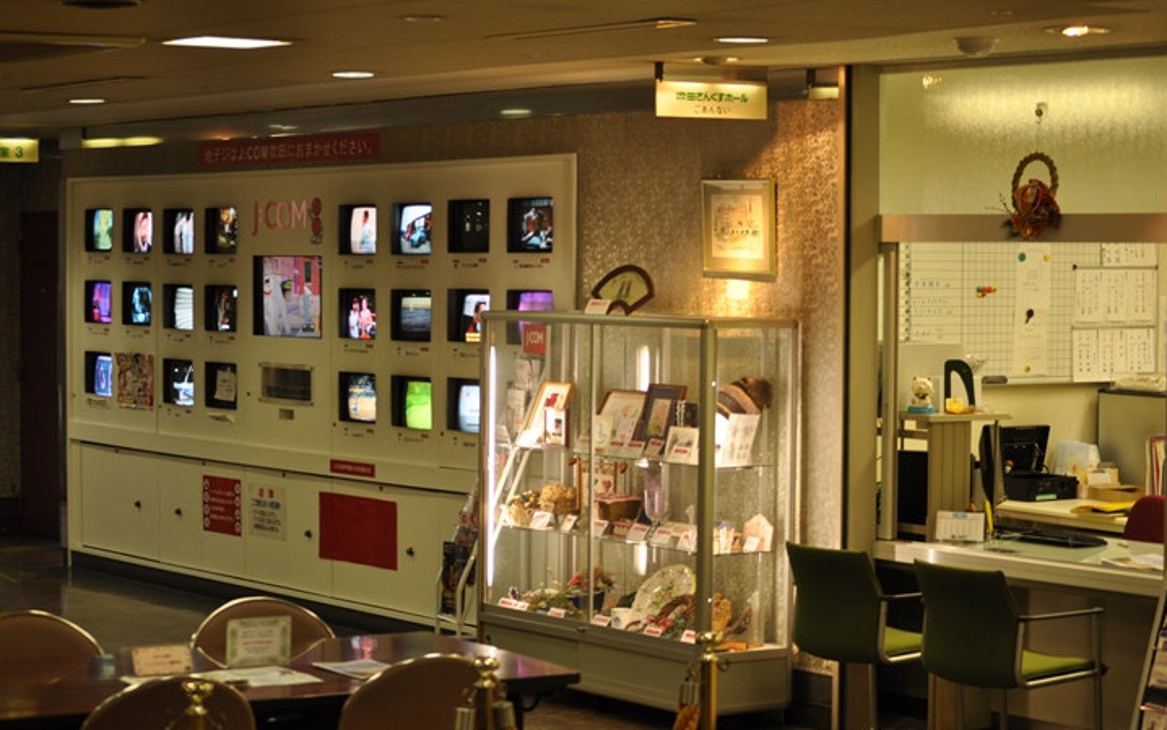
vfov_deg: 15.5
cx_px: 586
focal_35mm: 85
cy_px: 385
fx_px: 2688
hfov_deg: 24.5
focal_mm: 55
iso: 400
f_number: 4
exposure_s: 1/40
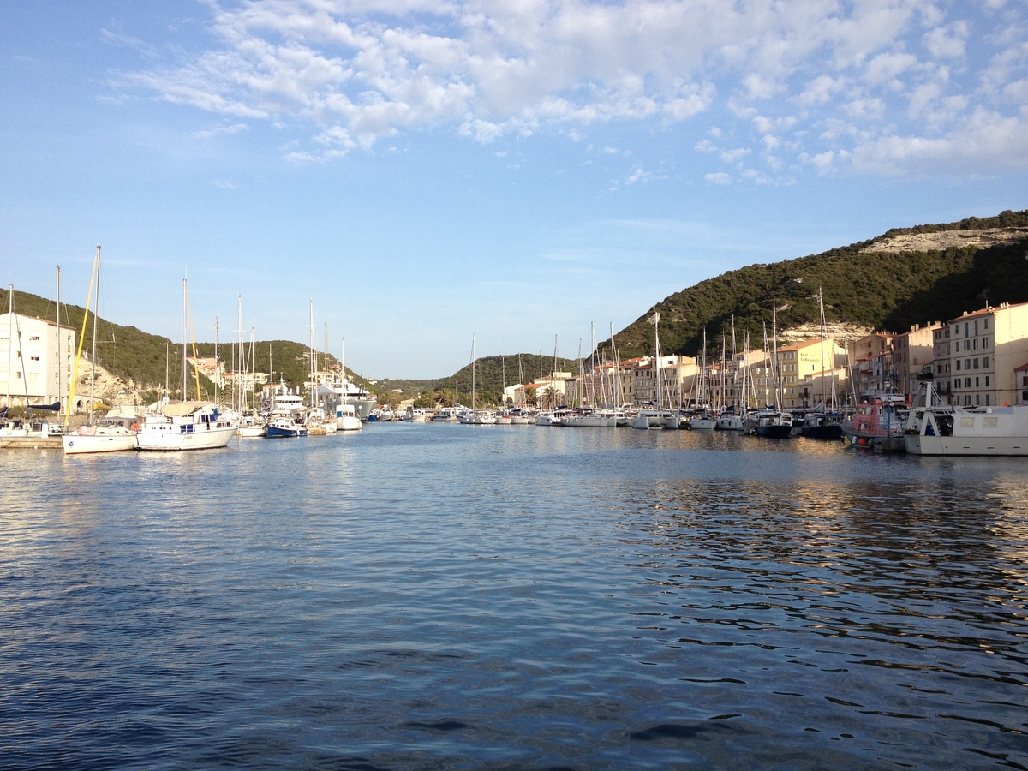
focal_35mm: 35
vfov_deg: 40.7
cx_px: 514
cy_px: 386
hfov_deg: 52.6
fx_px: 1039
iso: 64
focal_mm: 4.28
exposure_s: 1/1200
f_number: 2.4
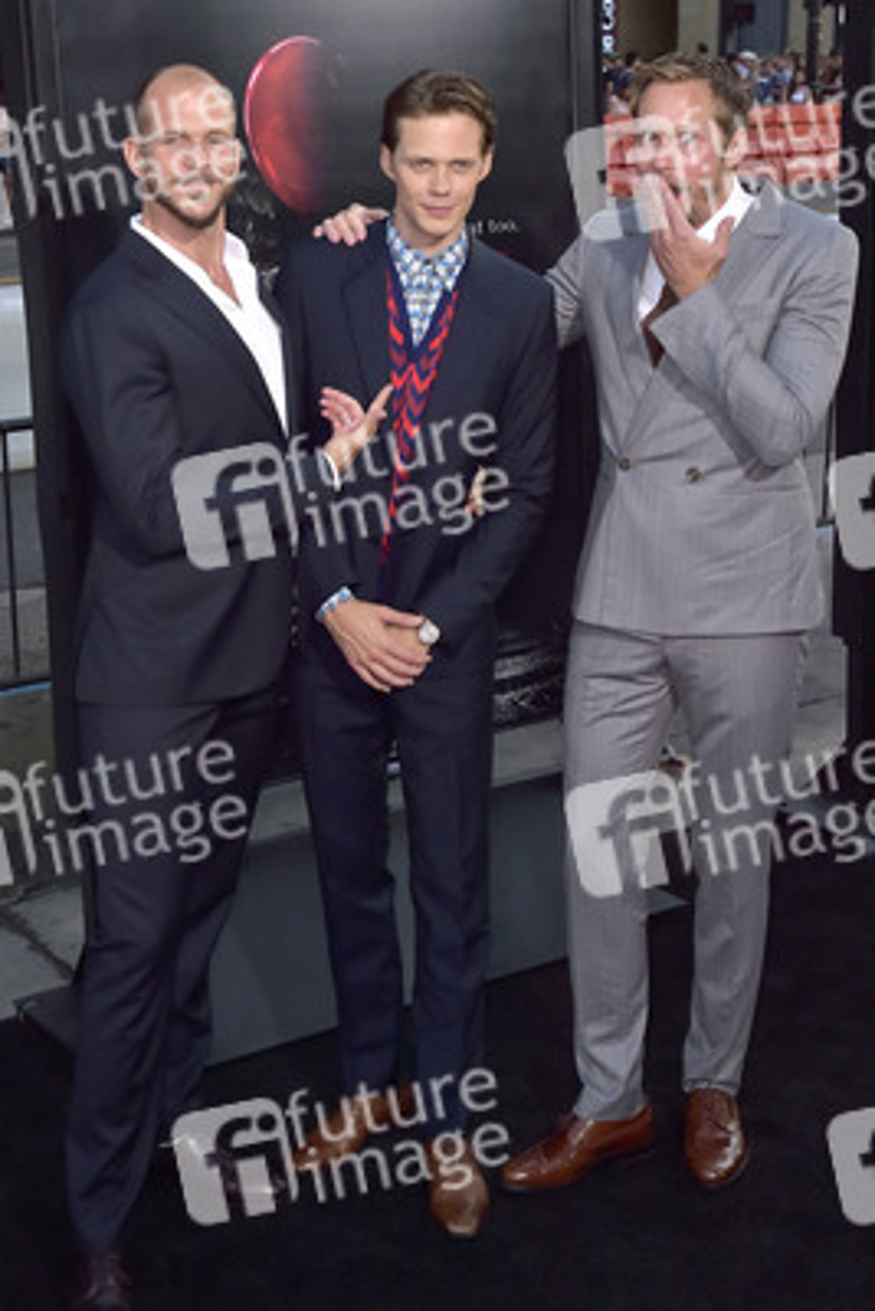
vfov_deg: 39.6
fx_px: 1821
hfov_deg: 27.0
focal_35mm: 50
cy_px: 656
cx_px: 438
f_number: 6.3
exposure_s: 1/320
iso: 800
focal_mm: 50
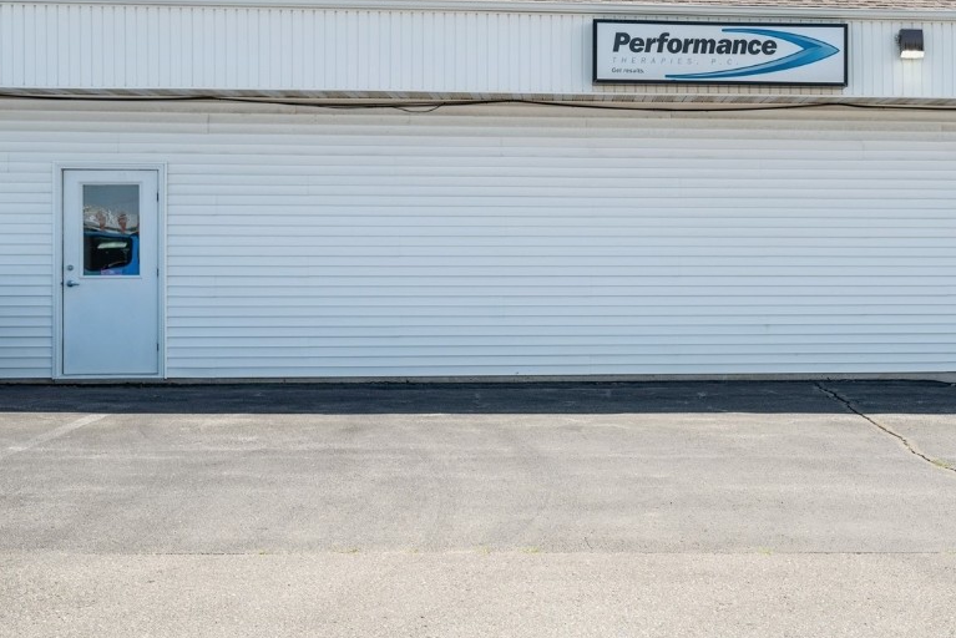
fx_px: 1195
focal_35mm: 45
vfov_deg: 29.8
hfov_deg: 42.7
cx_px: 677
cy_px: 244
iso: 200
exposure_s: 1/250
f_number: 8
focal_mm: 30
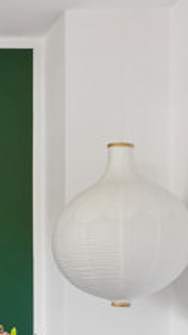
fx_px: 861
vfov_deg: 21.2
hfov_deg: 11.2
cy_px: 339
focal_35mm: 97
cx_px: -191
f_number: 8
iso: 200
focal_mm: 16.5
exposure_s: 1/4
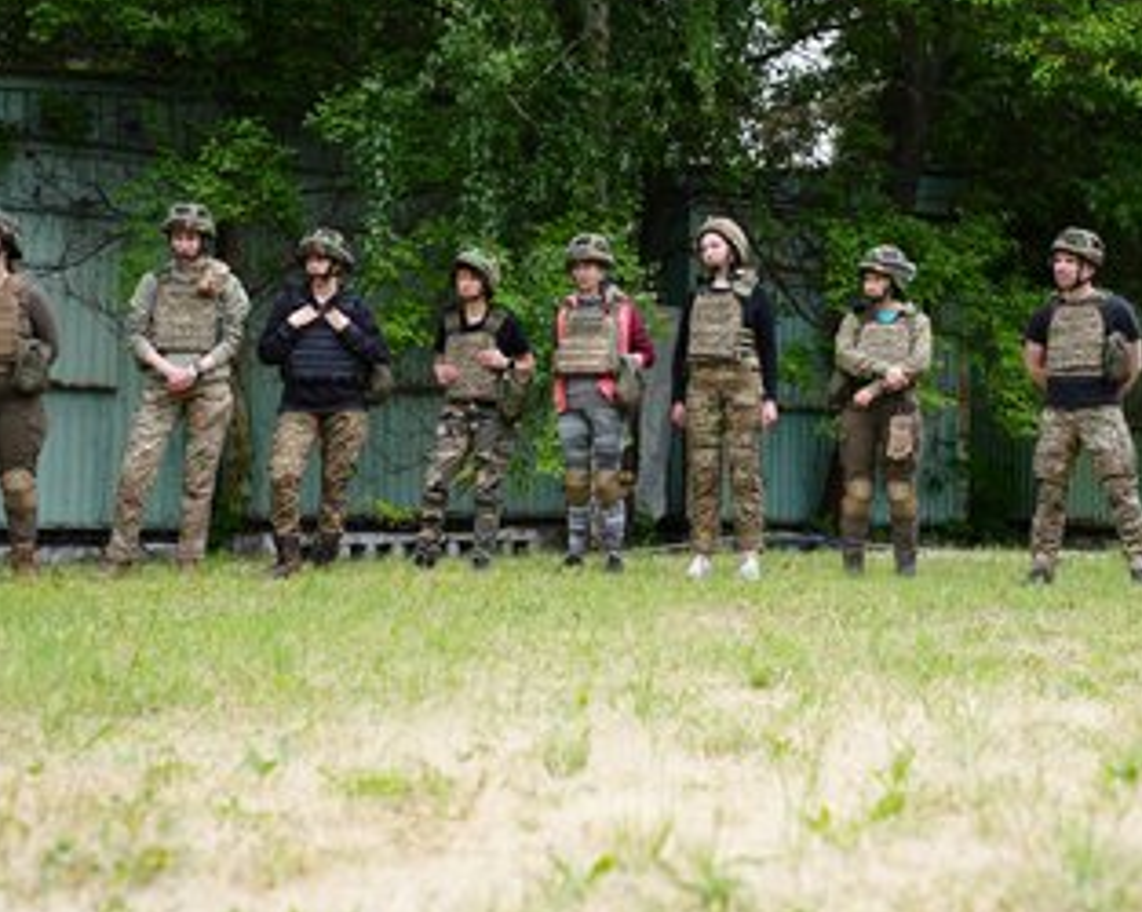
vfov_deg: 21.2
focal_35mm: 72
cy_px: 432
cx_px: 711
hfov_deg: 26.3
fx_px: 2432
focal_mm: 60
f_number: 4.5
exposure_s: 1/60
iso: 80
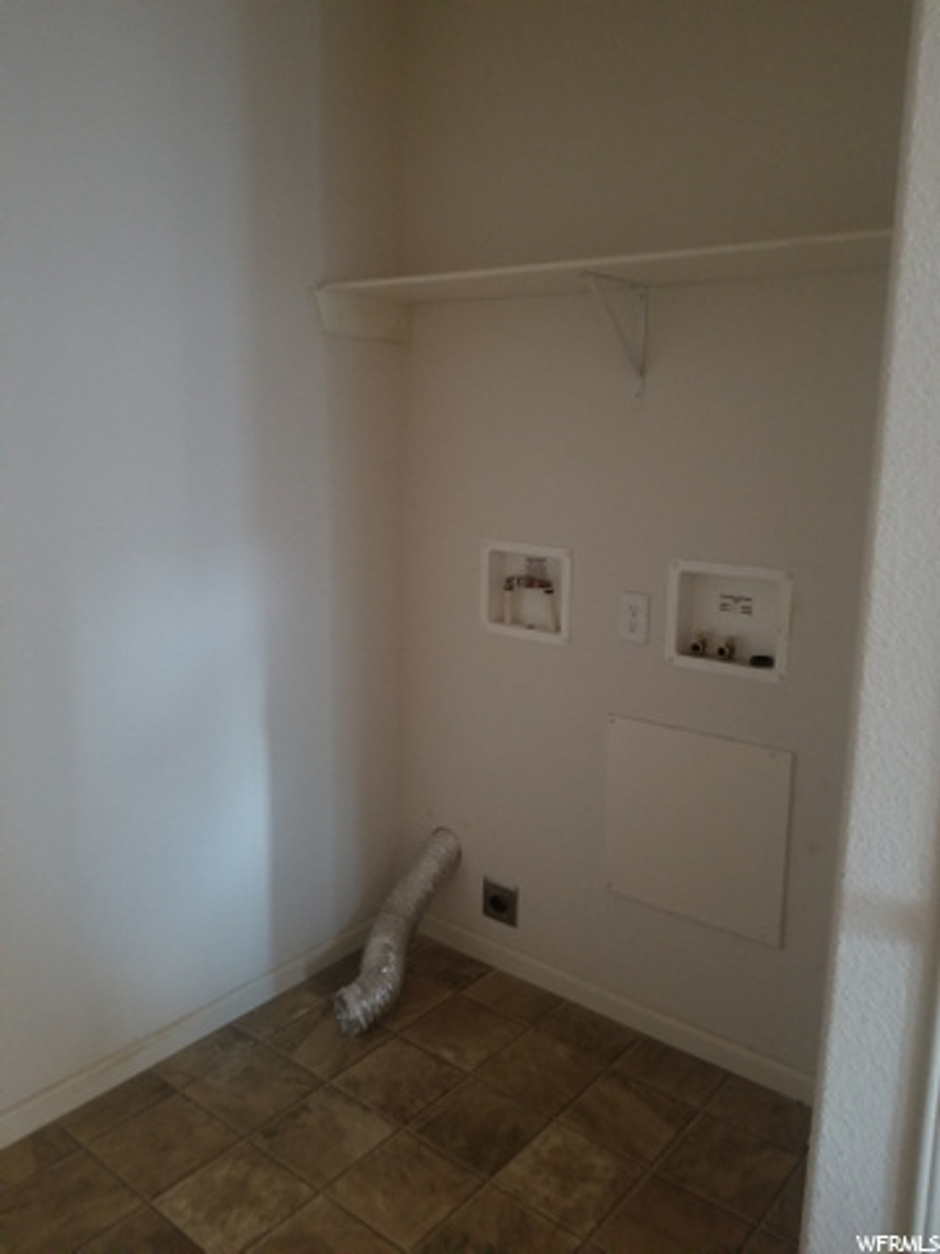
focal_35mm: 26
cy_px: 627
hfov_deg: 53.1
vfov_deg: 67.3
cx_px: 470
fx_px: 941
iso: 500
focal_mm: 4.25
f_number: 1.7
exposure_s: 1/10
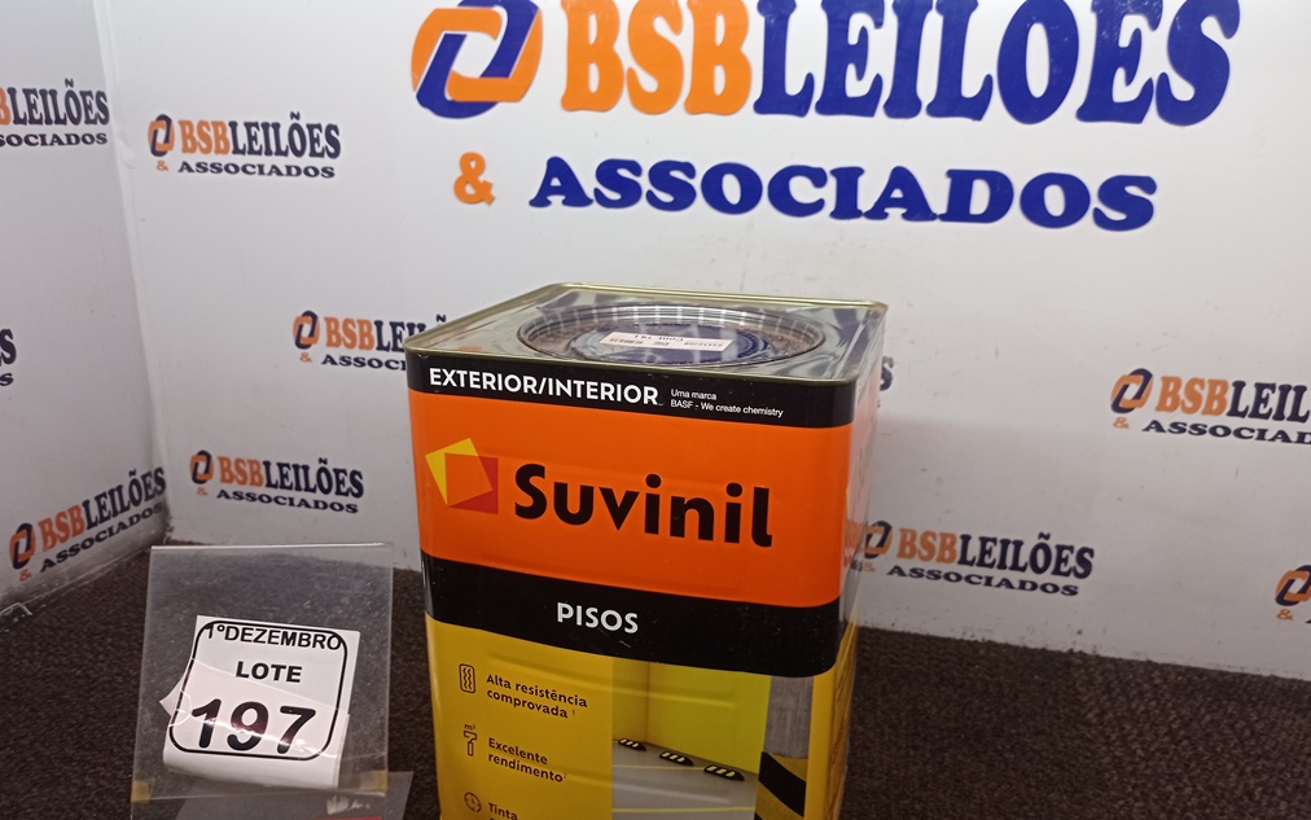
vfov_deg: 41.8
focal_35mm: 30
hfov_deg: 62.9
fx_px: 1072
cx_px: 654
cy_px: 462
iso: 147
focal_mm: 4.7
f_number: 1.79
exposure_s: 1/60
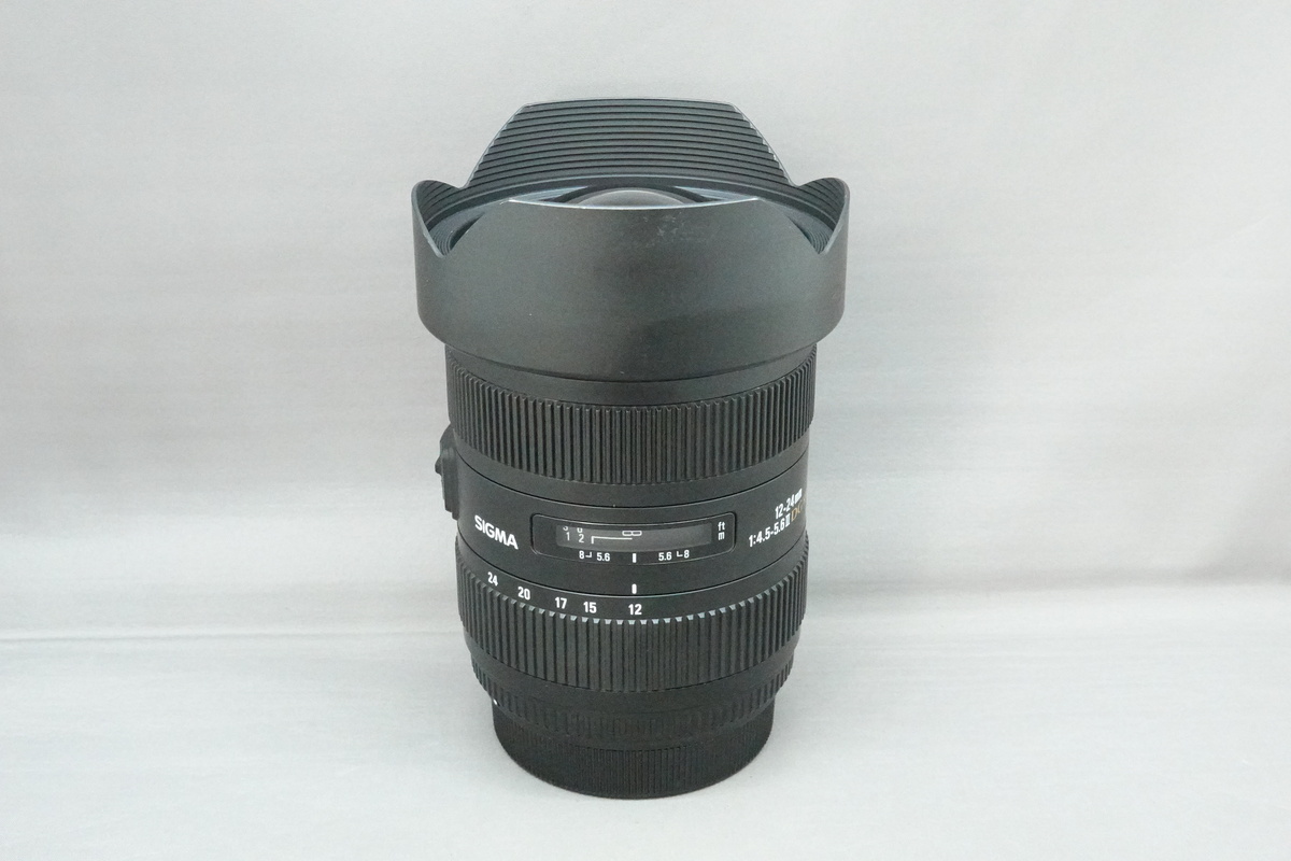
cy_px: 430
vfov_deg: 28.1
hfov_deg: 41.1
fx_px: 1721
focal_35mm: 48
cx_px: 646
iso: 6400
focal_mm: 18.24
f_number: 8
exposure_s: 1/50
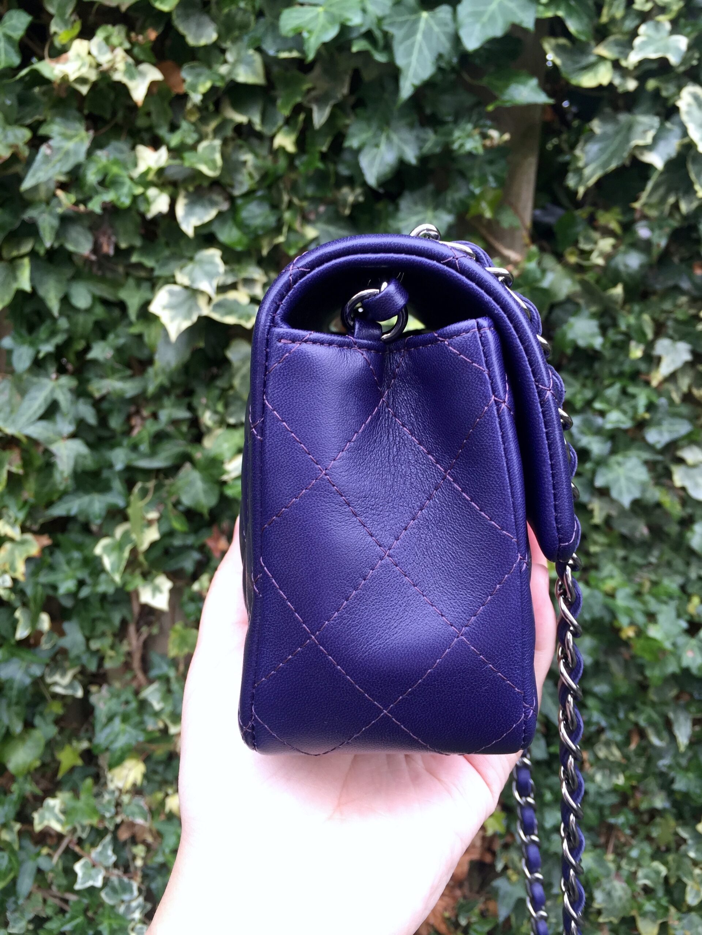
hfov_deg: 48.2
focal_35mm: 29
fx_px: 784
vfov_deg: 61.7
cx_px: 351
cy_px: 468
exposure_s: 1/60
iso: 32
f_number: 2.2
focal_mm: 4.15
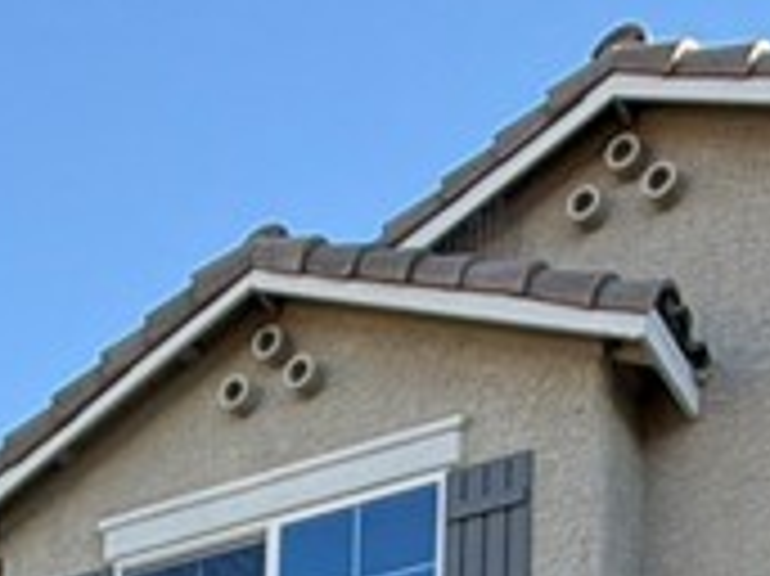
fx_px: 1867
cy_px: 1422
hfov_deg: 23.2
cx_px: 230
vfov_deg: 12.9
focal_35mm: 84
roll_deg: -1.5
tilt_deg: +0.7
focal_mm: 2.22
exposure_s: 1/304
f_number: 2.2
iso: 50
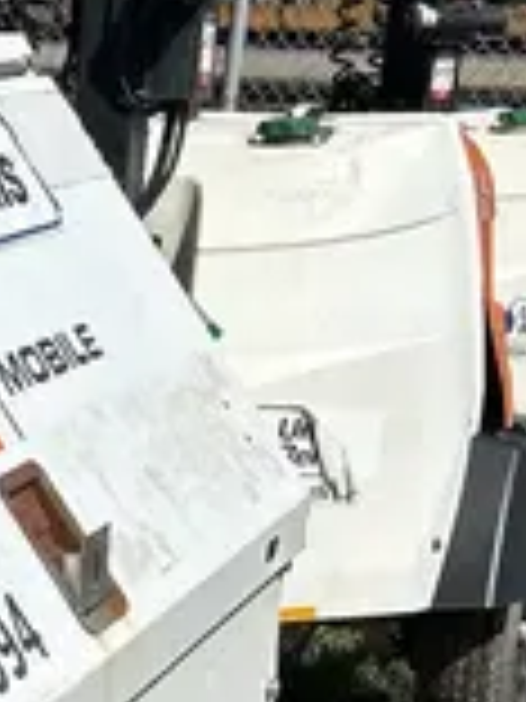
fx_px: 2472
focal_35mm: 122
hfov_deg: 10.9
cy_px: 826
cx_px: -571
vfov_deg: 15.6
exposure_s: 1/10309
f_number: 1.5
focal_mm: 5.7
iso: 50
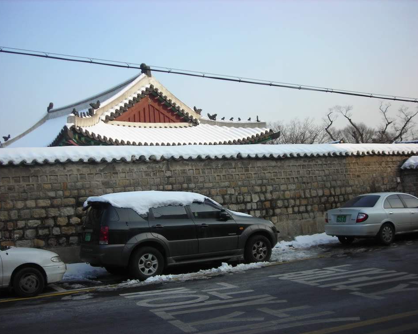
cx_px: 198
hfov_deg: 45.8
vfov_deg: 37.3
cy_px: 168
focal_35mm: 40
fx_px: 495
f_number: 3.2
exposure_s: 1/329
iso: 50
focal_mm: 6.3
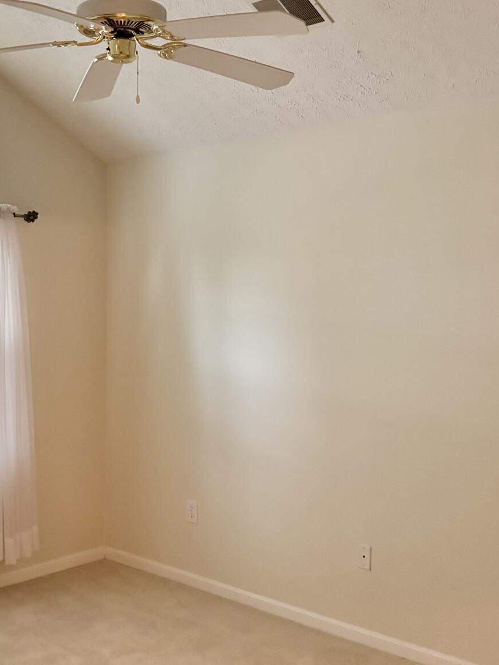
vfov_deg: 42.1
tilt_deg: -4.8
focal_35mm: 45
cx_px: 182
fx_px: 865
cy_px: 341
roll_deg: +0.3
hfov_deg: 32.0
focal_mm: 5.96
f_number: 1.6
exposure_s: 1/40
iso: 400
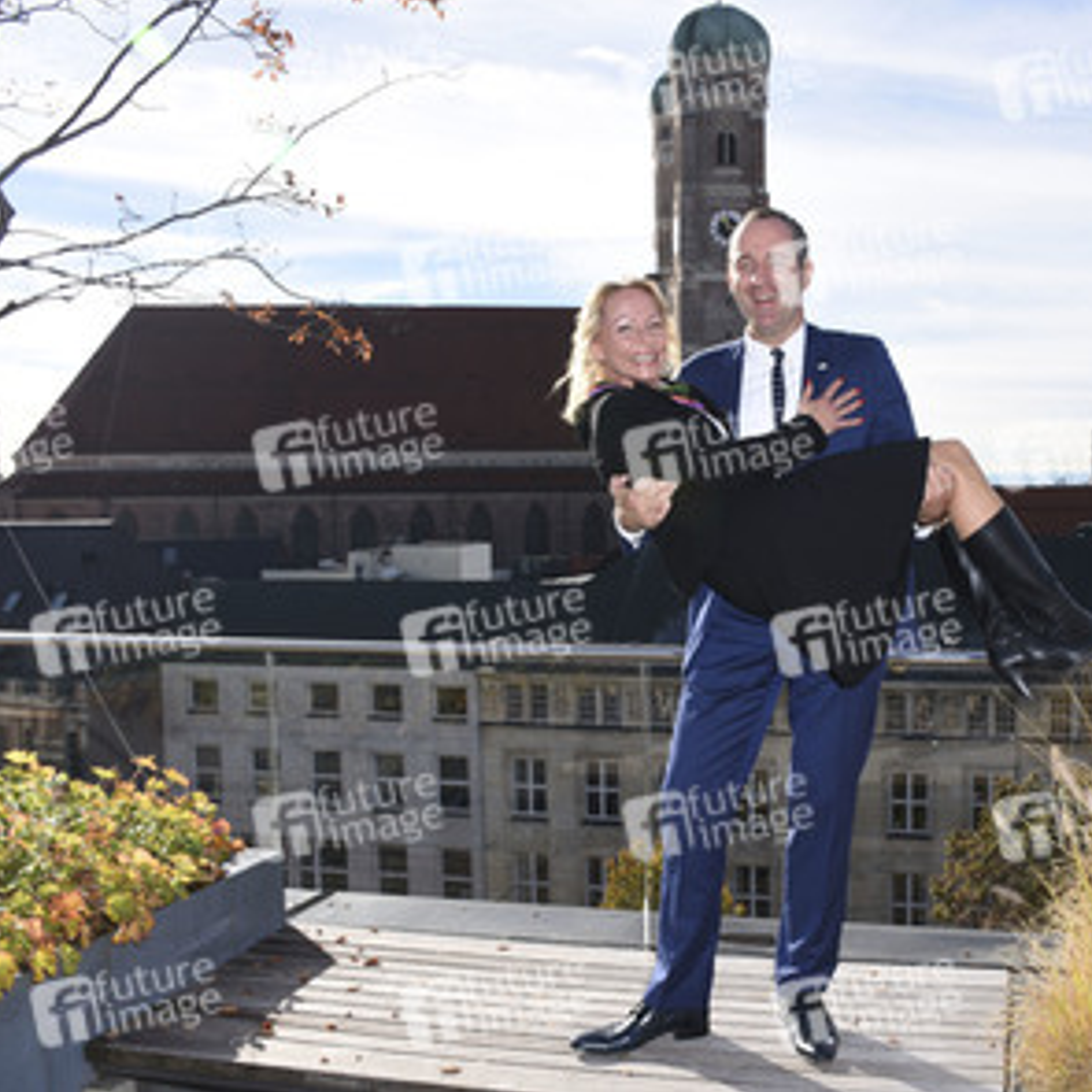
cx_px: 768
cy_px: 540
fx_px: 1249
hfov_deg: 46.1
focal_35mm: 35
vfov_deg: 47.2
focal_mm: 18
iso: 100
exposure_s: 1/200
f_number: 7.1
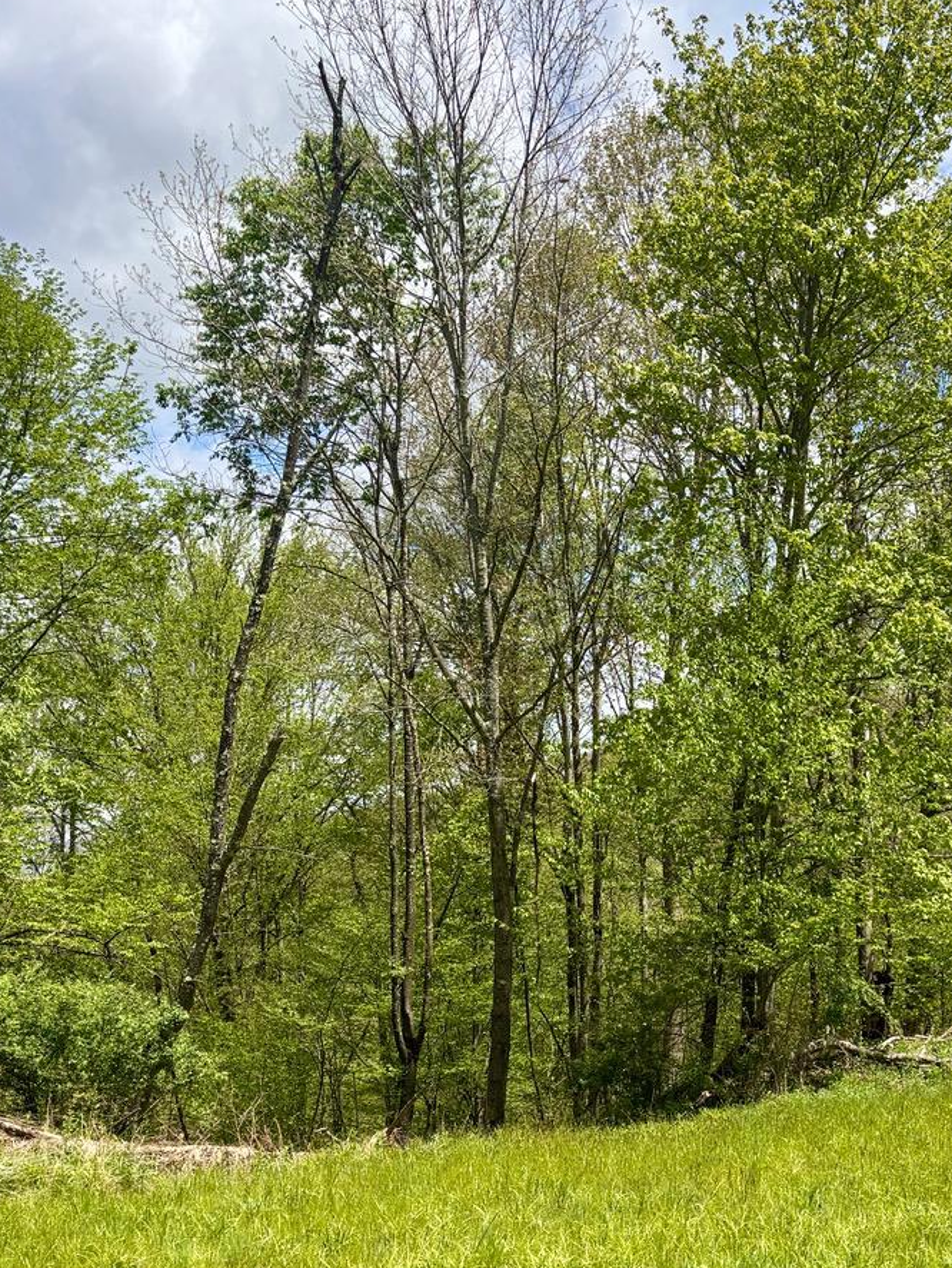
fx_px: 1649
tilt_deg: +0.2
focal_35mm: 45
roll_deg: +0.2
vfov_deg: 41.1
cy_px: 915
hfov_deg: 31.8
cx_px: 676
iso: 50
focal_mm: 5.96
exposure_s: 1/2451
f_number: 1.6
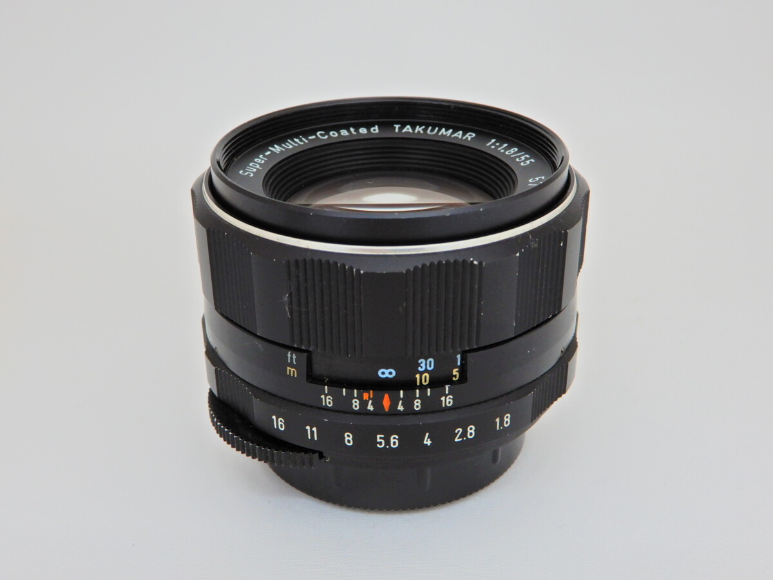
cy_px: 290
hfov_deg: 44.8
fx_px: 938
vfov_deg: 34.3
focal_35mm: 42
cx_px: 386
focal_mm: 7.5
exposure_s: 1/30
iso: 200
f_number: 4
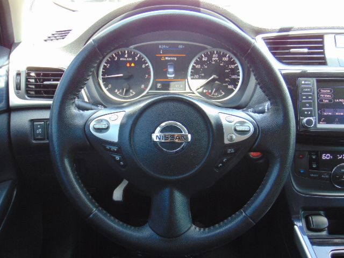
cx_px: 172
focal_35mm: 39
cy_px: 129
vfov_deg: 36.8
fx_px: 388
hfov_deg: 47.9
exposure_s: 1/30
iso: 100
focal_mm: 6.9
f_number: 3.3
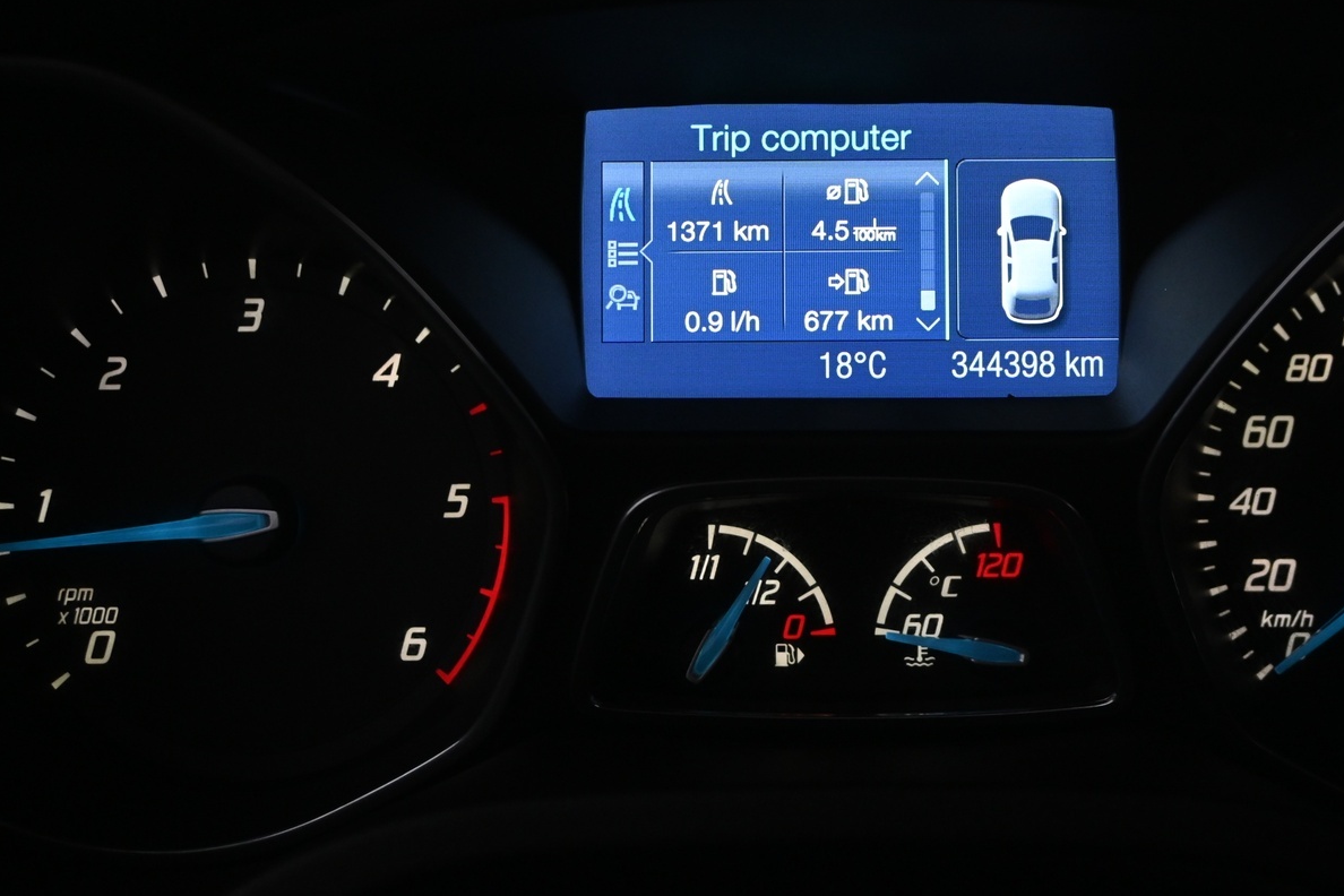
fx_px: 1718
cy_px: 361
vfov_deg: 29.2
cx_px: 861
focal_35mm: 46
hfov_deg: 42.3
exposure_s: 1/60
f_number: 4
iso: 1600
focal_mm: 22.5
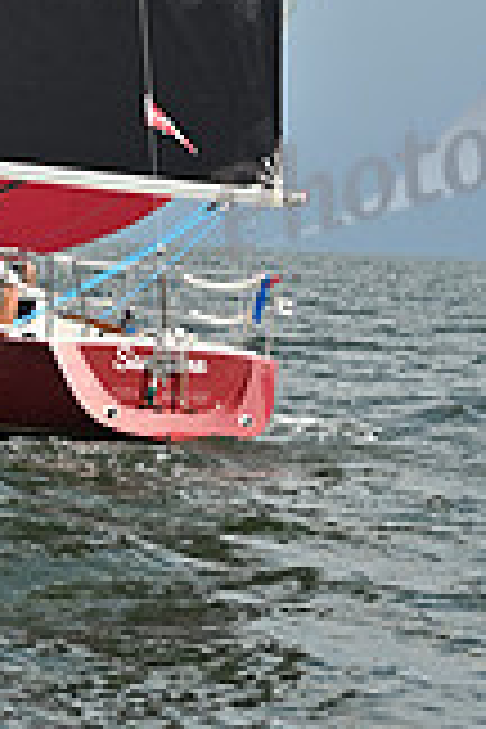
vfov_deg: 8.0
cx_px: -20
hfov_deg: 5.5
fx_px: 5082
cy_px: -486
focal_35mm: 251
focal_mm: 70
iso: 320
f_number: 7.1
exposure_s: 1/1600
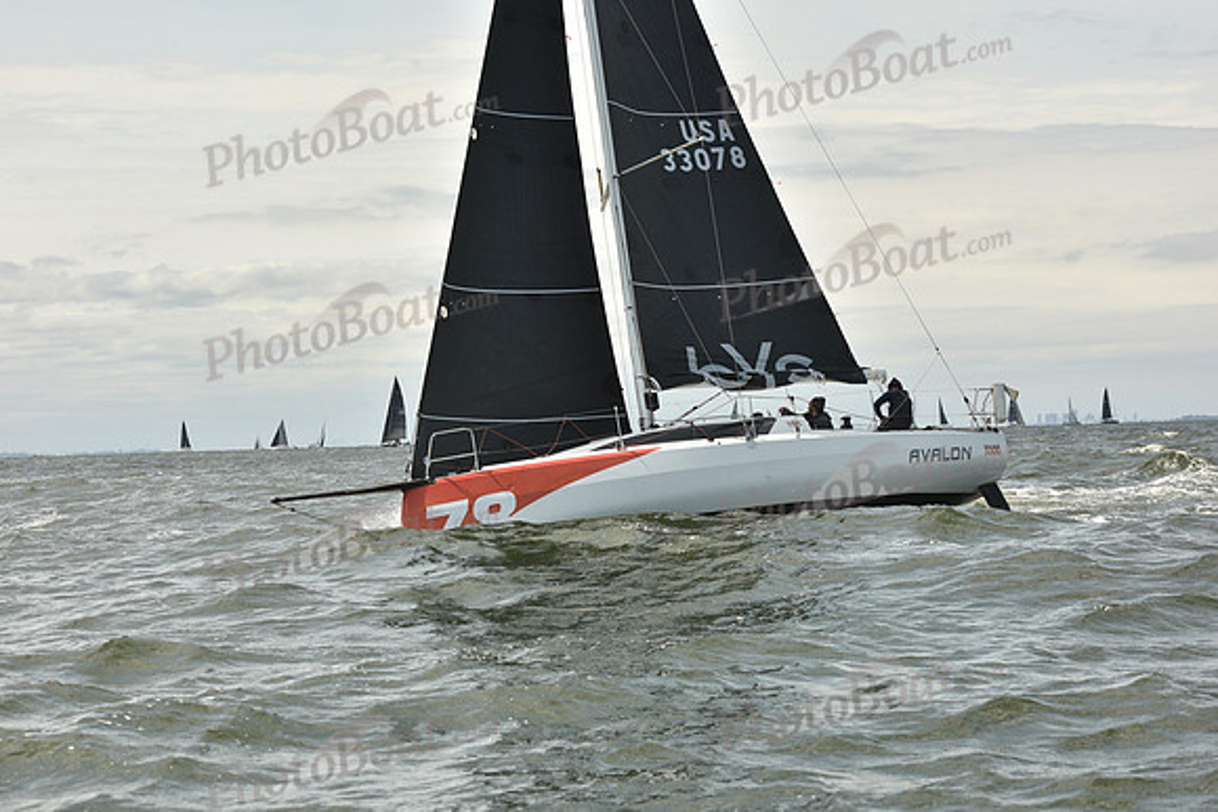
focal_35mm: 92
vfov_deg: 14.9
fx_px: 3113
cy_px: 406
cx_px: 609
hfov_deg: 22.1
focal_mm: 92
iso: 250
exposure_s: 1/800
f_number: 9
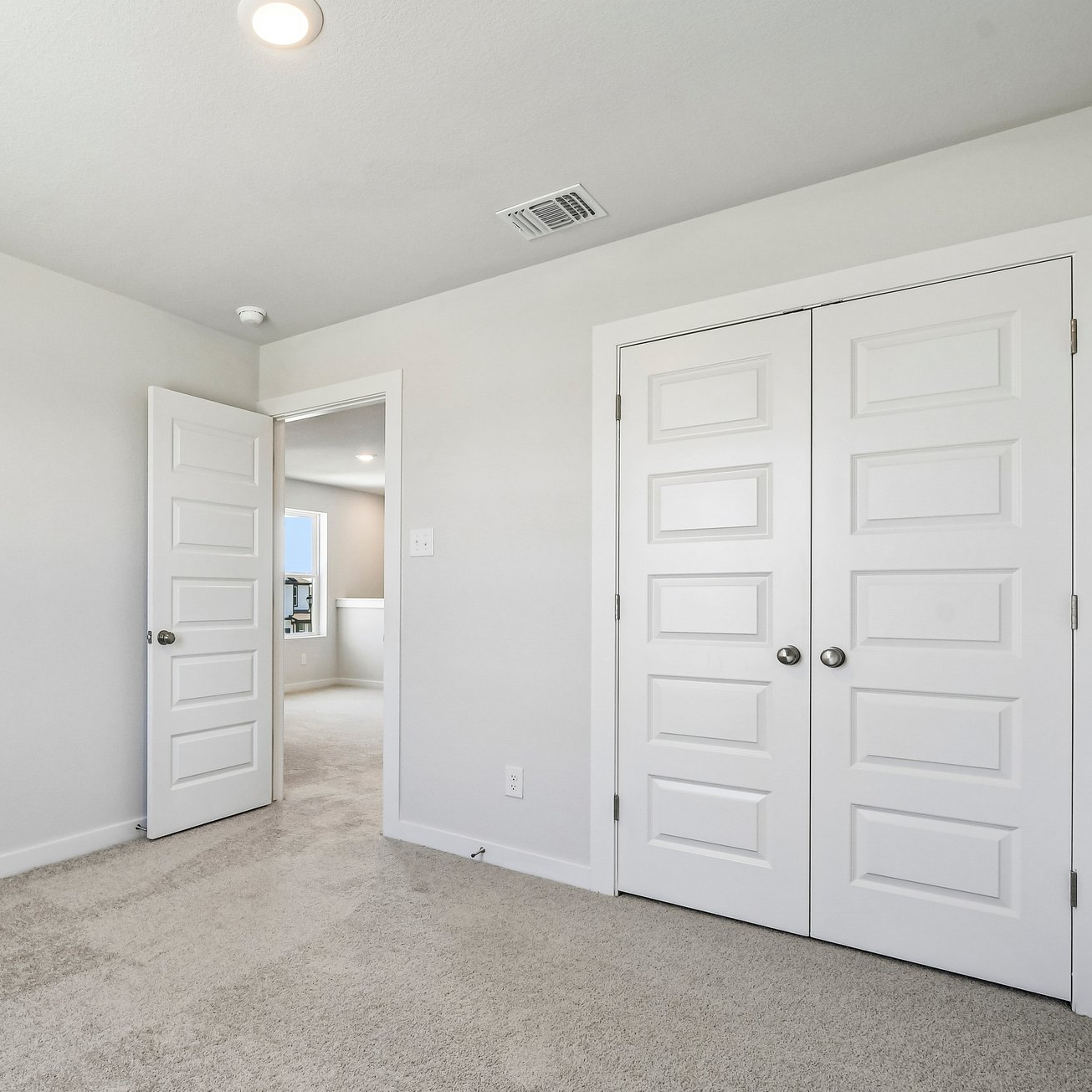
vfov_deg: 74.8
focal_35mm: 20
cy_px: 538
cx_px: 360
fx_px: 714
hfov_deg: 72.5
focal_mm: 10
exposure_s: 1/50
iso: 400
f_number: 8
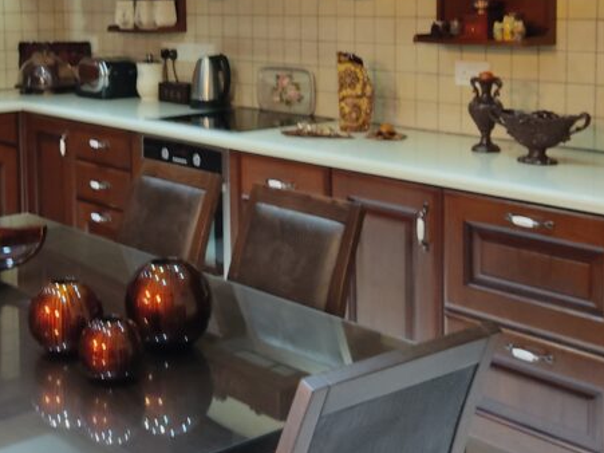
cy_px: 92
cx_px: 187
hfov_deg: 32.4
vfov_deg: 24.4
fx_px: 1029
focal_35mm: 59
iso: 664
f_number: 1.79
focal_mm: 4.74
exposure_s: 1/20
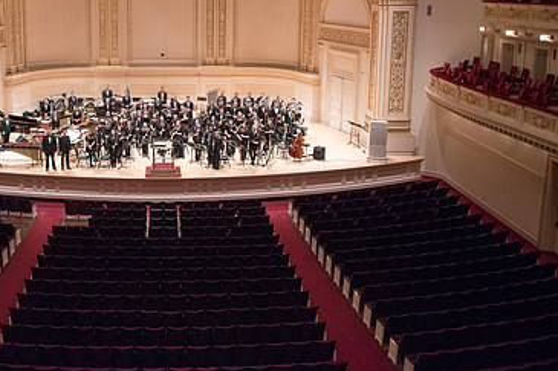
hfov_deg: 48.5
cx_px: 173
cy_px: 86
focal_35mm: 39
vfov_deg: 33.4
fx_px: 604
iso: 1600
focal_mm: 24
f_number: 2.8
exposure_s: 1/200
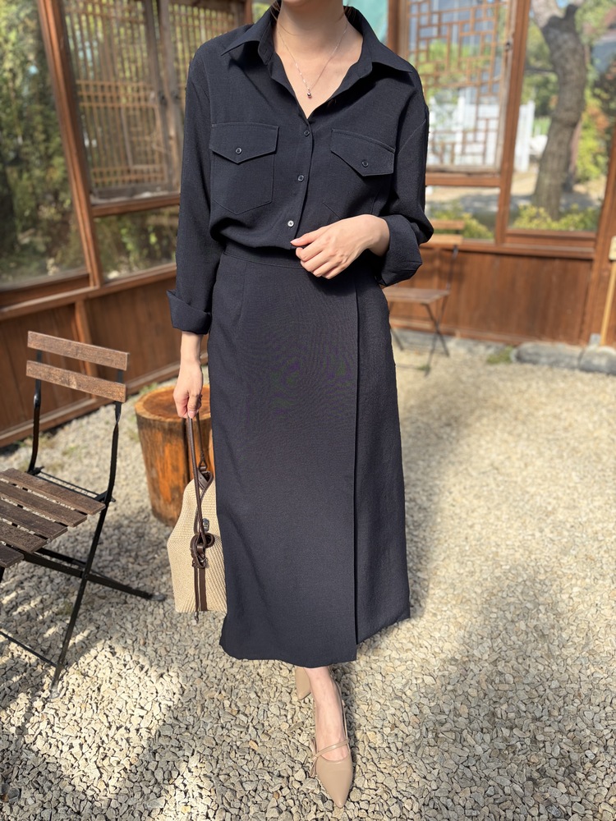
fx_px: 617
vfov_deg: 67.3
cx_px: 308
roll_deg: +2.0
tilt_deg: -23.3
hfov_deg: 53.1
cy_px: 410
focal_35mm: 26
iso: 50
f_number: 1.6
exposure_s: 1/782
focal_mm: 5.96
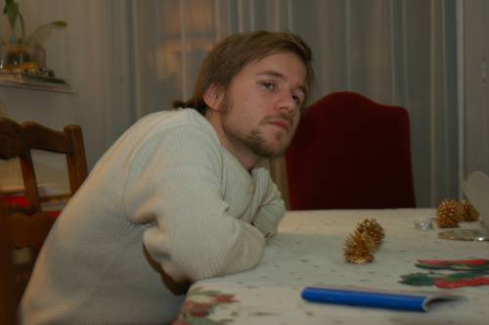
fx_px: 936
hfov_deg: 29.3
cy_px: 162
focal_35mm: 69
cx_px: 244
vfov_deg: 19.7
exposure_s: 1/15
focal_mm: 46
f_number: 4.5
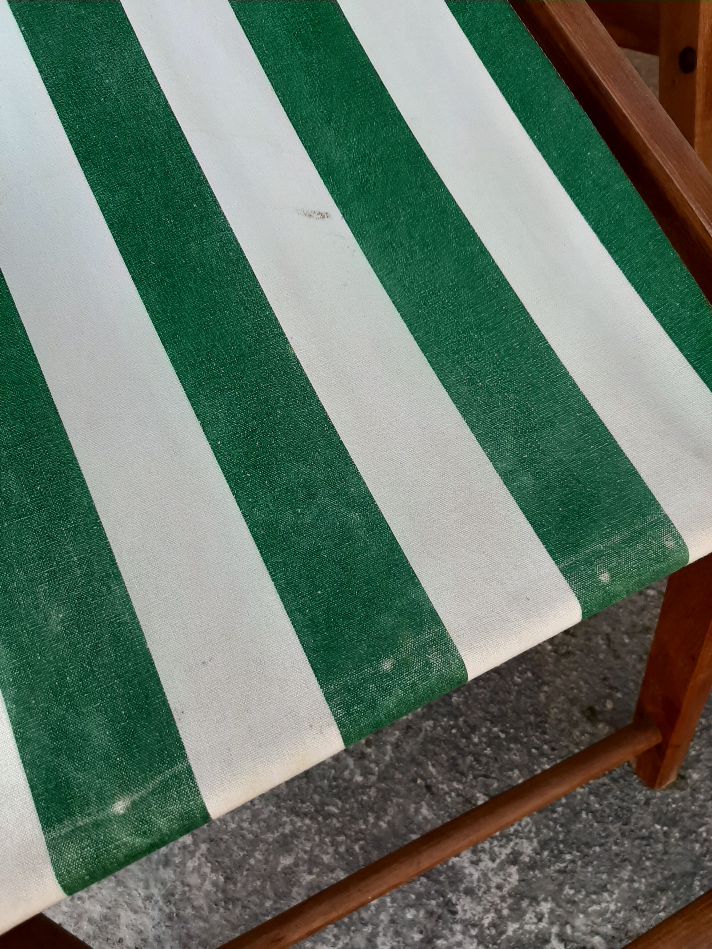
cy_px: 474
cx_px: 356
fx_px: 713
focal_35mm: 26
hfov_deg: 53.1
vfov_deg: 67.3
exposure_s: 1/533
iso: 40
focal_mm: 3.93
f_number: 1.7
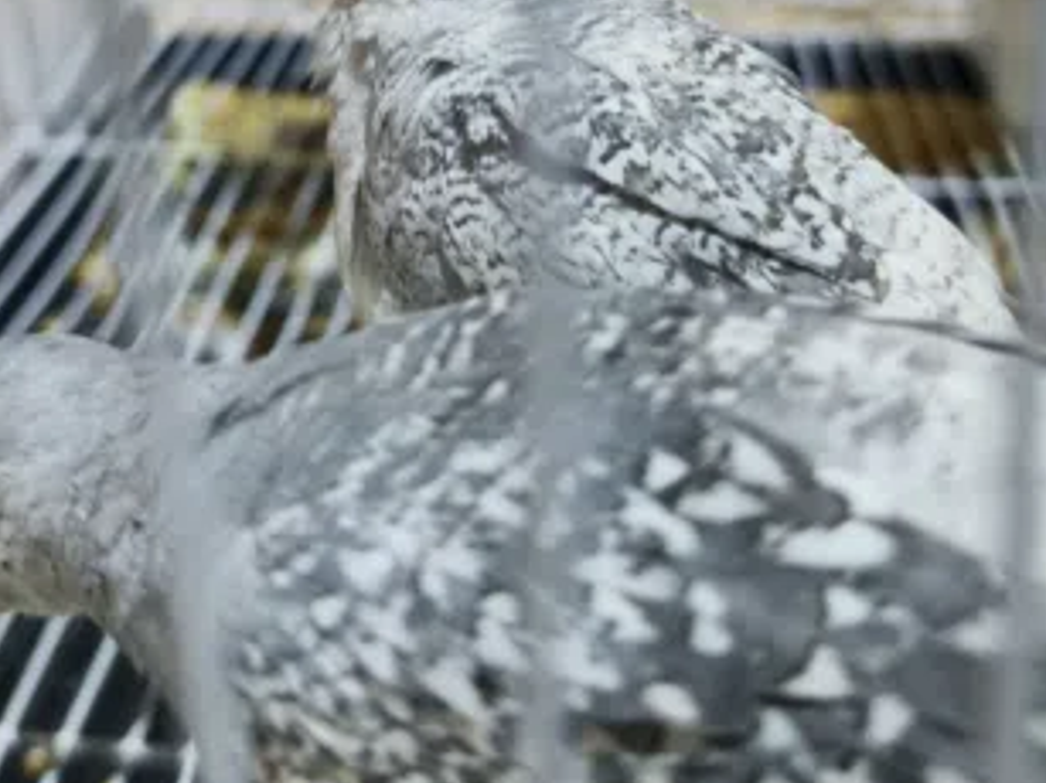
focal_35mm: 48
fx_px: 1450
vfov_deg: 28.5
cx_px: 501
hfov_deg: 39.7
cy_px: 17
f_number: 1.7
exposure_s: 1/50
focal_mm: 5.25
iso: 860
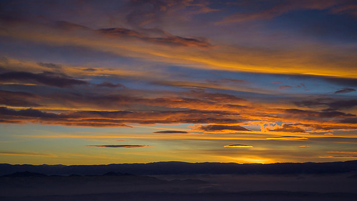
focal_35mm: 53
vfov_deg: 22.6
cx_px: 177
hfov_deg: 39.2
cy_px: 114
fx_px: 502
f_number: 7.1
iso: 640
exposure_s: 1/2000
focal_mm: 50
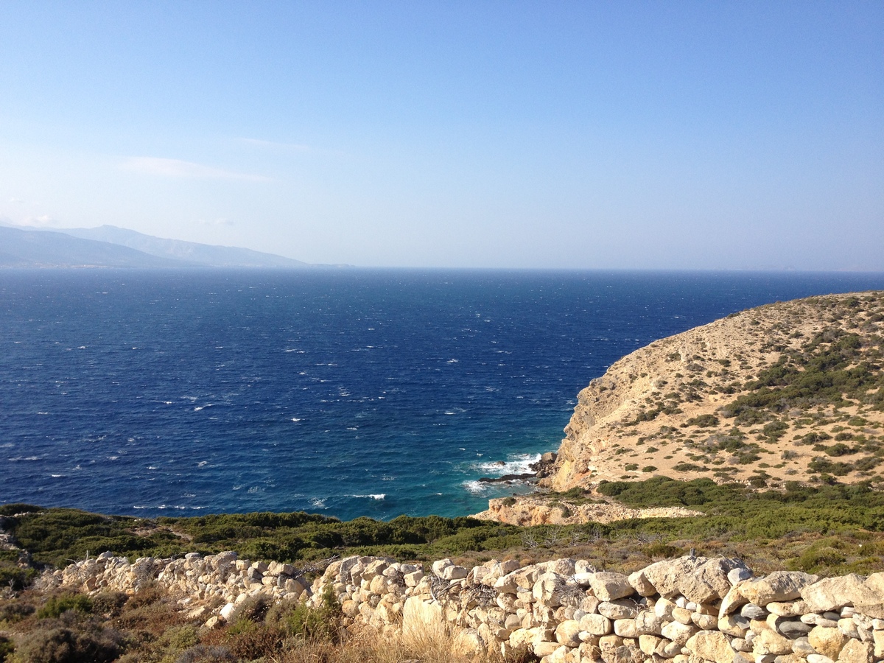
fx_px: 894
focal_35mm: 35
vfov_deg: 40.7
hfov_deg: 52.6
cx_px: 442
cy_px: 332
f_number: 2.4
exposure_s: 1/1346
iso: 50
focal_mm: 4.28
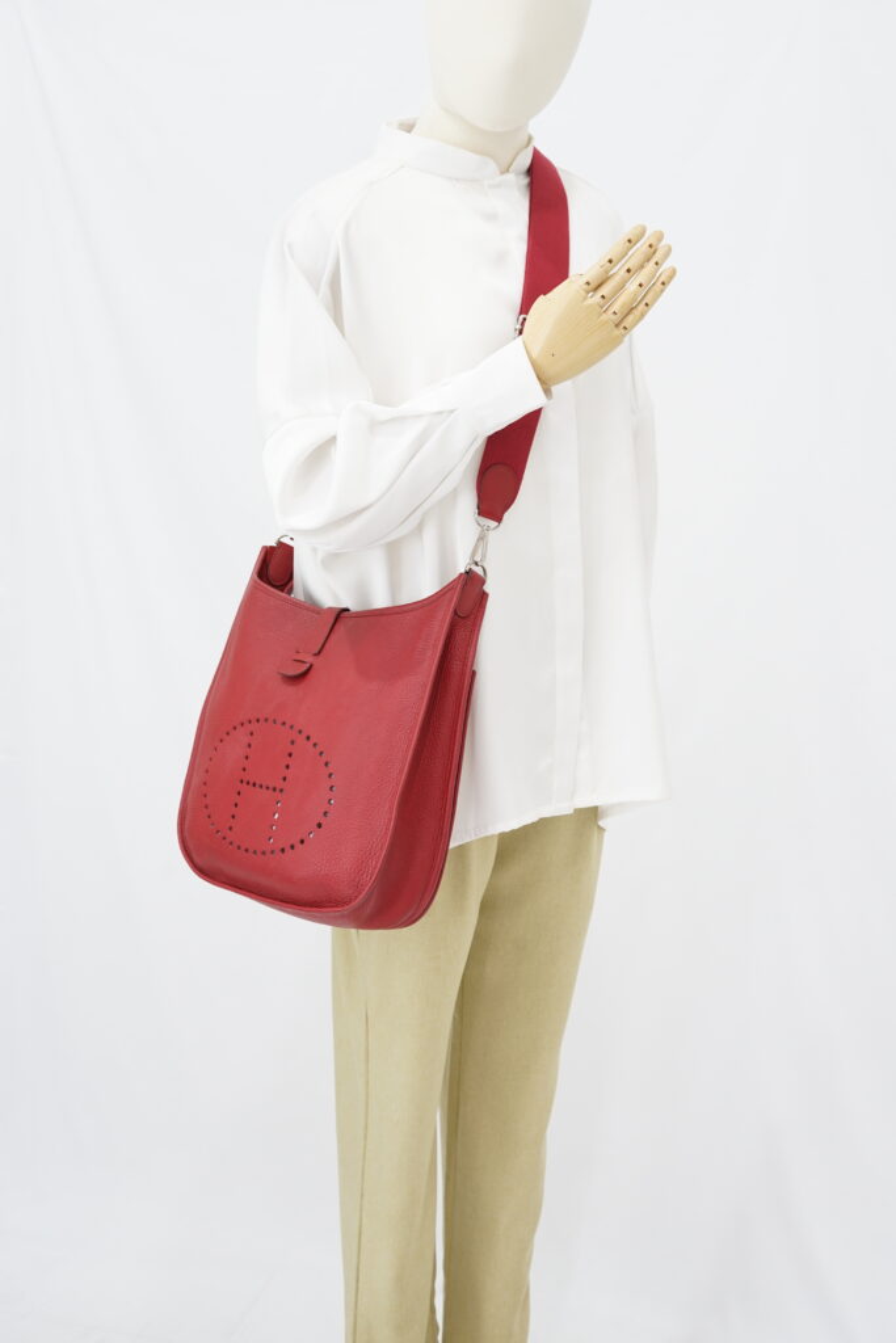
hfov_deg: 27.0
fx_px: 1866
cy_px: 672
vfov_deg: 39.6
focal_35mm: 50
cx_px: 448
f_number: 6.3
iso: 640
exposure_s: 1/8
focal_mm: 50
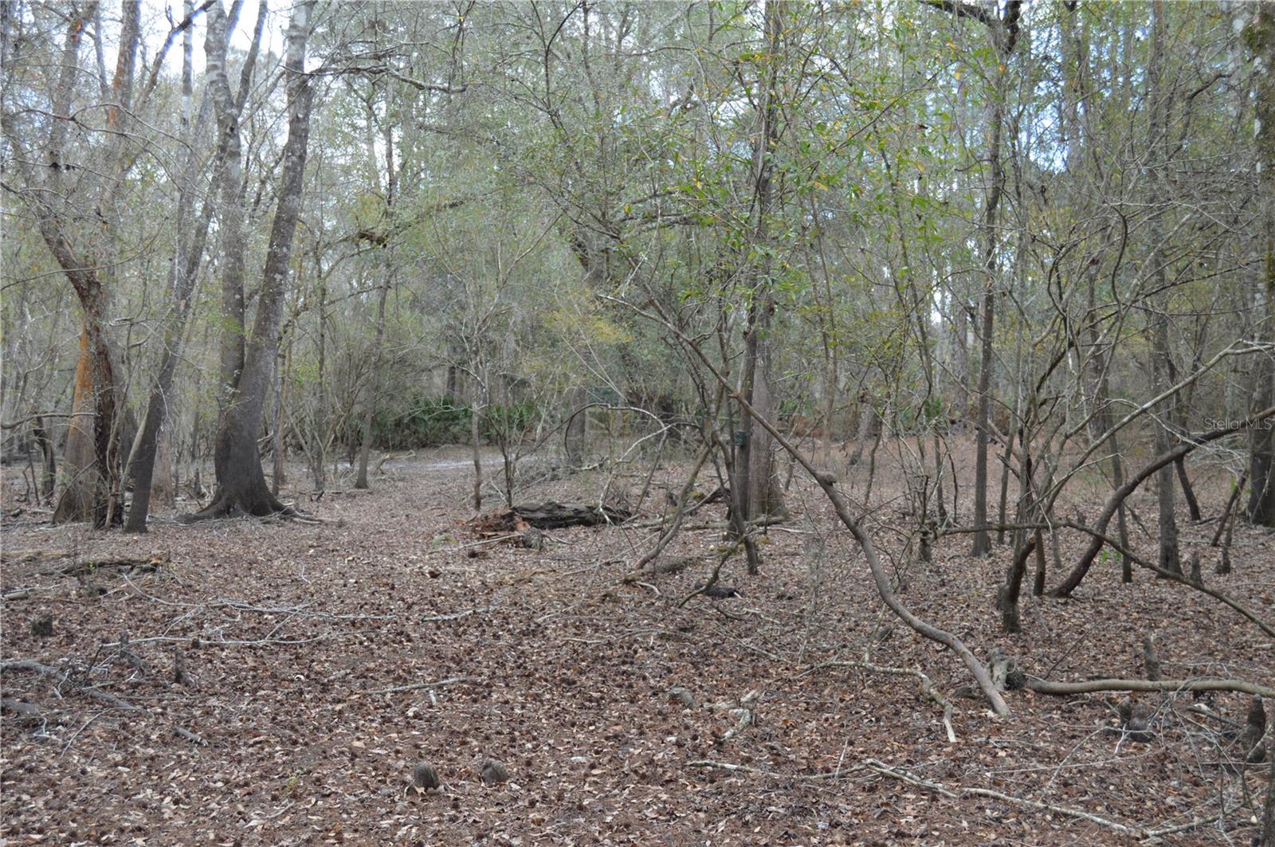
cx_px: 638
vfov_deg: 29.8
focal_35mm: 45
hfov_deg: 43.6
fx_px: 1592
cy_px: 424
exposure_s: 1/125
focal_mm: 30
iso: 400
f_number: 5.6
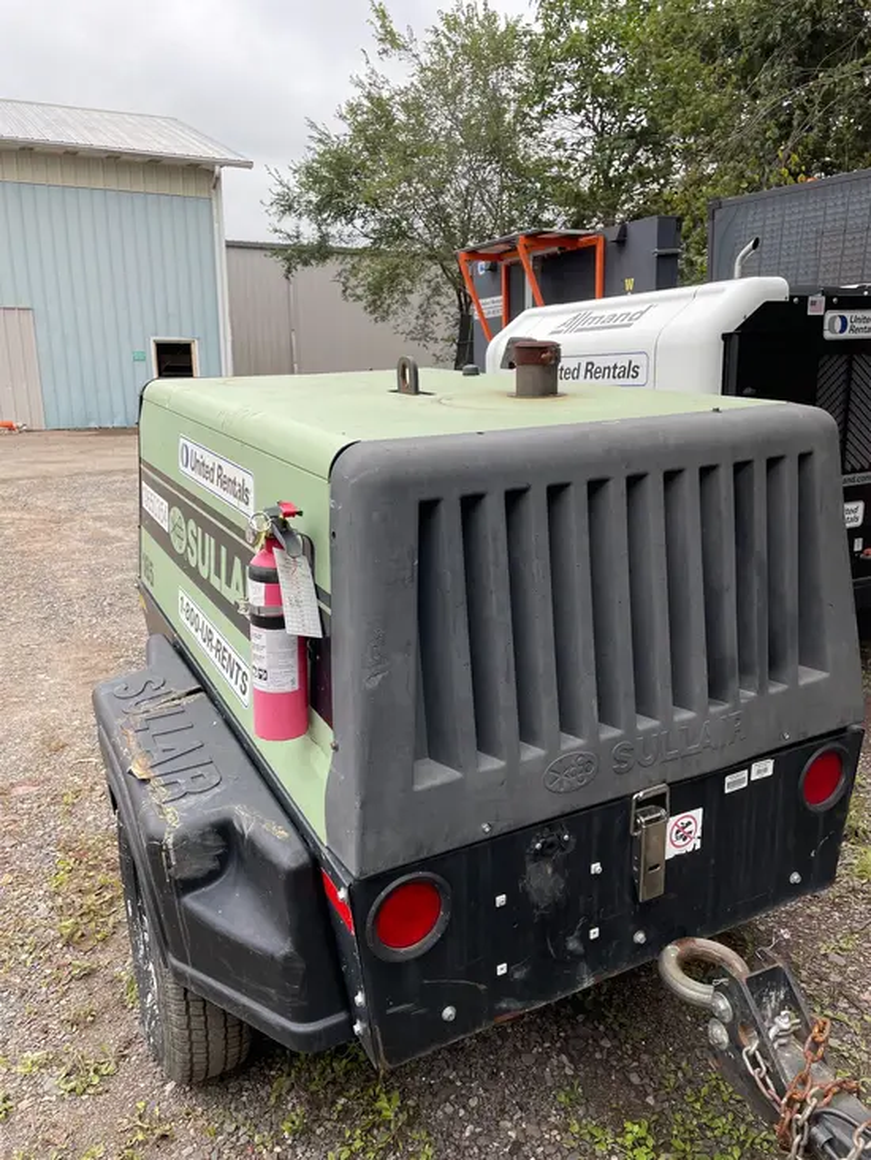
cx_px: 436
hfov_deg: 53.1
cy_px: 580
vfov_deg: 67.3
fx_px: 872
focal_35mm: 26
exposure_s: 1/647
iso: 50
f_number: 1.6
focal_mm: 4.2
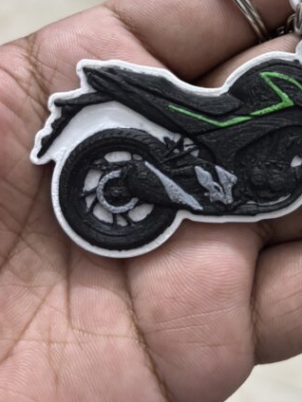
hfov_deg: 29.1
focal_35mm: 49
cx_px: 236
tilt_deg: -56.2
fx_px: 570
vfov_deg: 38.3
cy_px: 124
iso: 500
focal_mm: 5.96
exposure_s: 1/33
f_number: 1.6
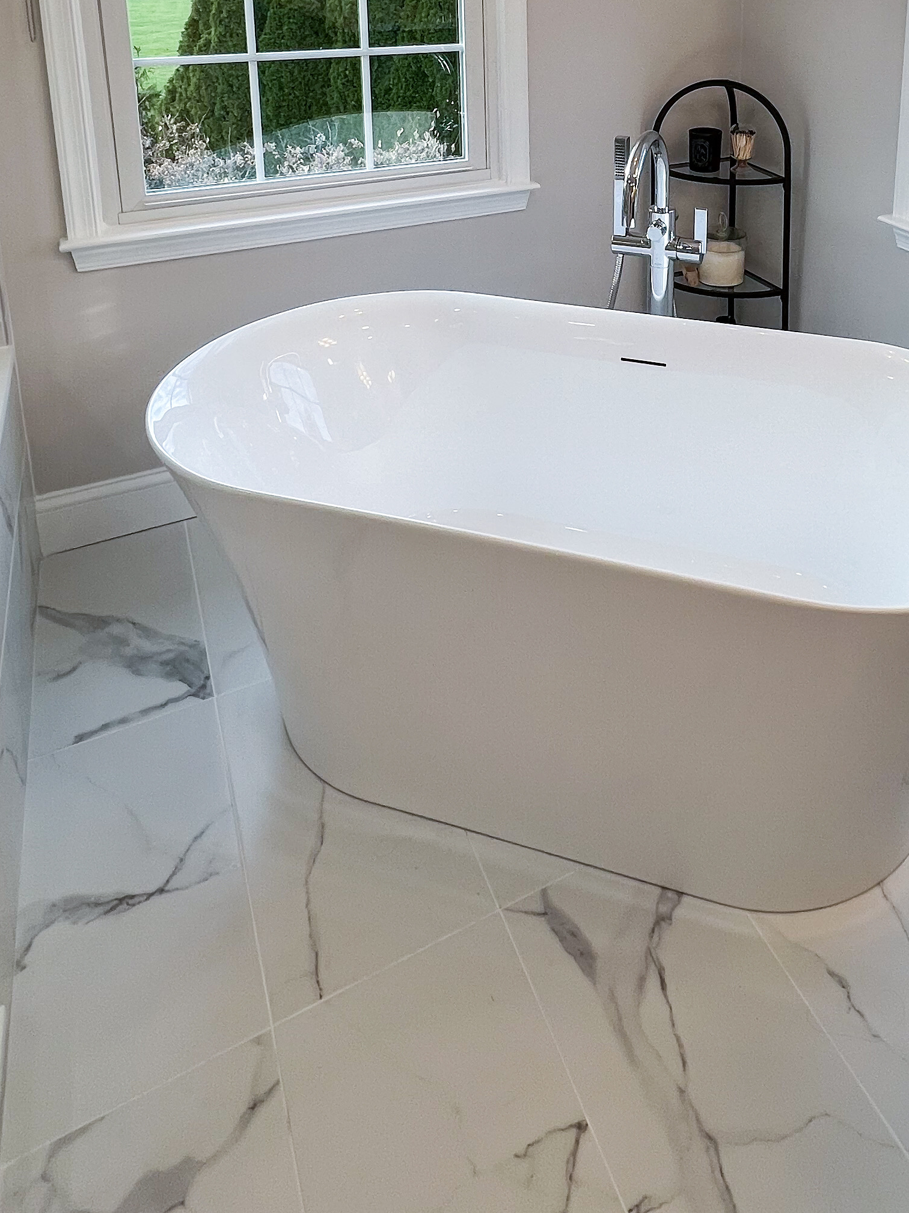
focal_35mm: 26
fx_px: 910
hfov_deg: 51.5
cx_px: 645
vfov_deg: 58.3
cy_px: 138
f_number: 1.8
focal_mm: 1.57
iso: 32
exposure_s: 1/120
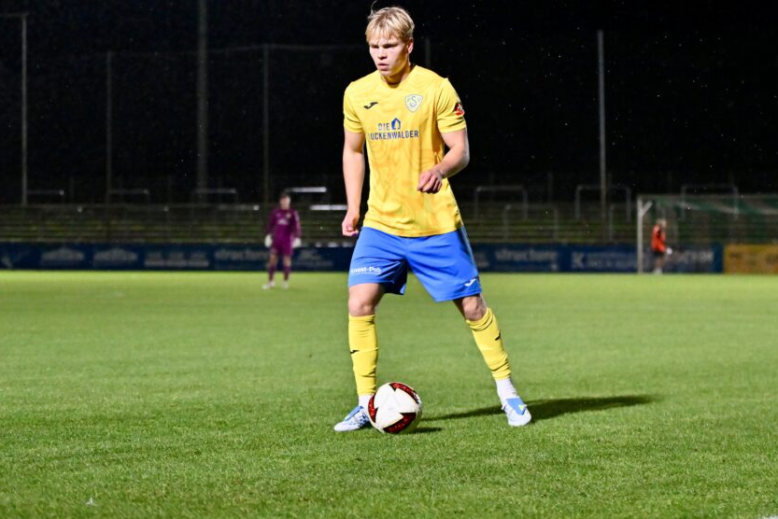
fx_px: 1859
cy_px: 229
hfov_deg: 23.6
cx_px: 424
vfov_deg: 15.9
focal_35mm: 86
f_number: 2.8
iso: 3200
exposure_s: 1/1600
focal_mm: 70
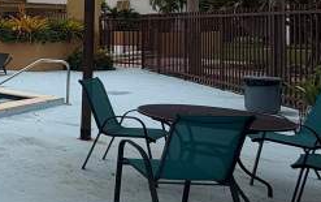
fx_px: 420
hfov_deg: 27.9
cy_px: 27
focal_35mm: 48
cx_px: -162
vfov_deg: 26.2
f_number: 2.2
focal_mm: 2.22
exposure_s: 1/799
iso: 20
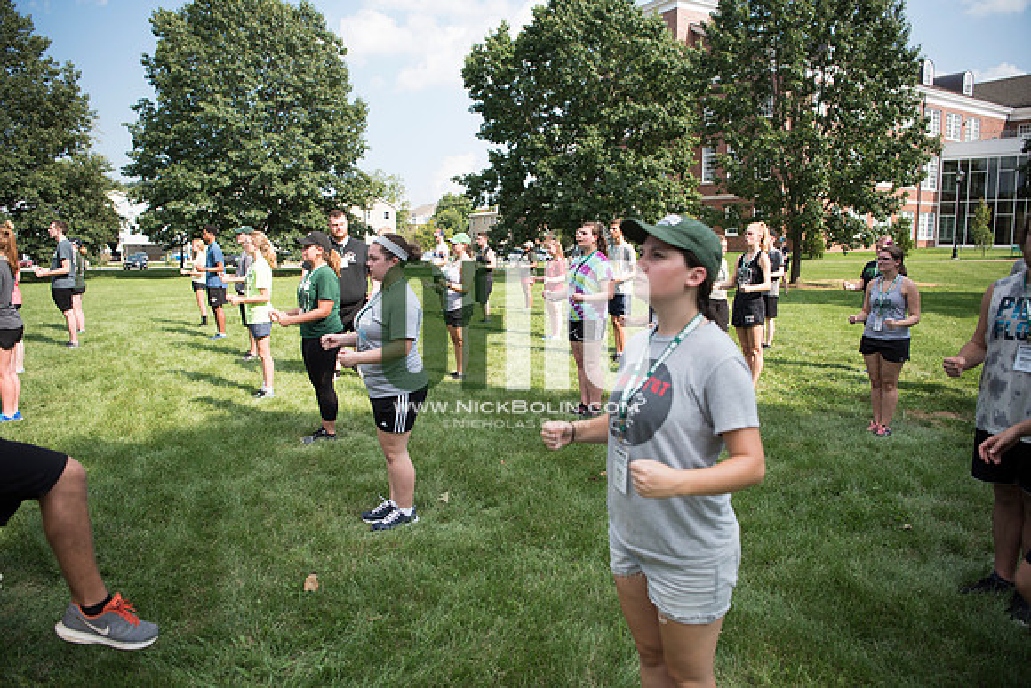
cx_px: 516
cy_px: 344
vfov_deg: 53.2
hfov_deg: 73.7
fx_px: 687
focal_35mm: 24
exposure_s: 1/2000
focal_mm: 24
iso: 200
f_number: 2.8
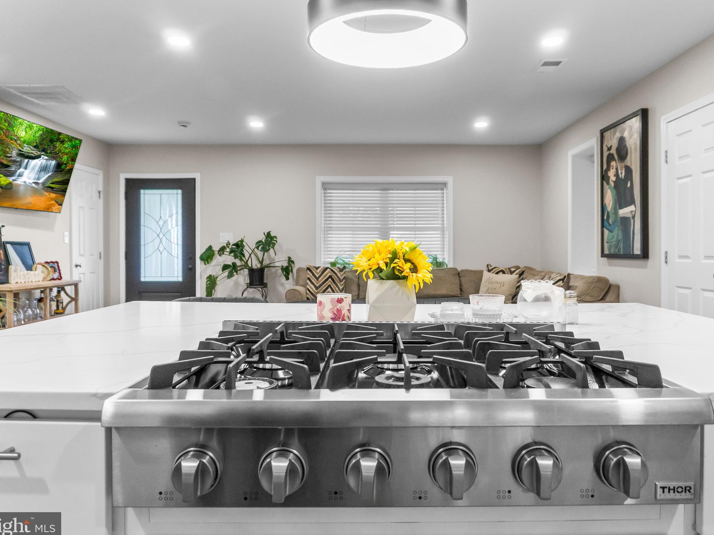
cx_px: 388
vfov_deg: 51.4
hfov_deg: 65.2
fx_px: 557
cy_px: 264
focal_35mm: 27
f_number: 4
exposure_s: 1/60
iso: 400
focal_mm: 16
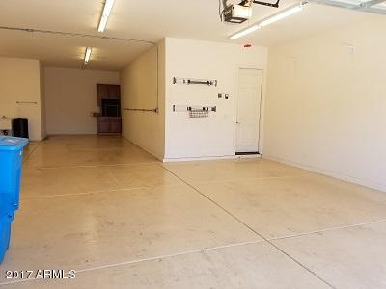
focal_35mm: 26
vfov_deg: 53.1
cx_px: 193
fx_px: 290
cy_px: 144
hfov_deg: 67.3
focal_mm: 4.2
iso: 50
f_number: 1.7
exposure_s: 1/189
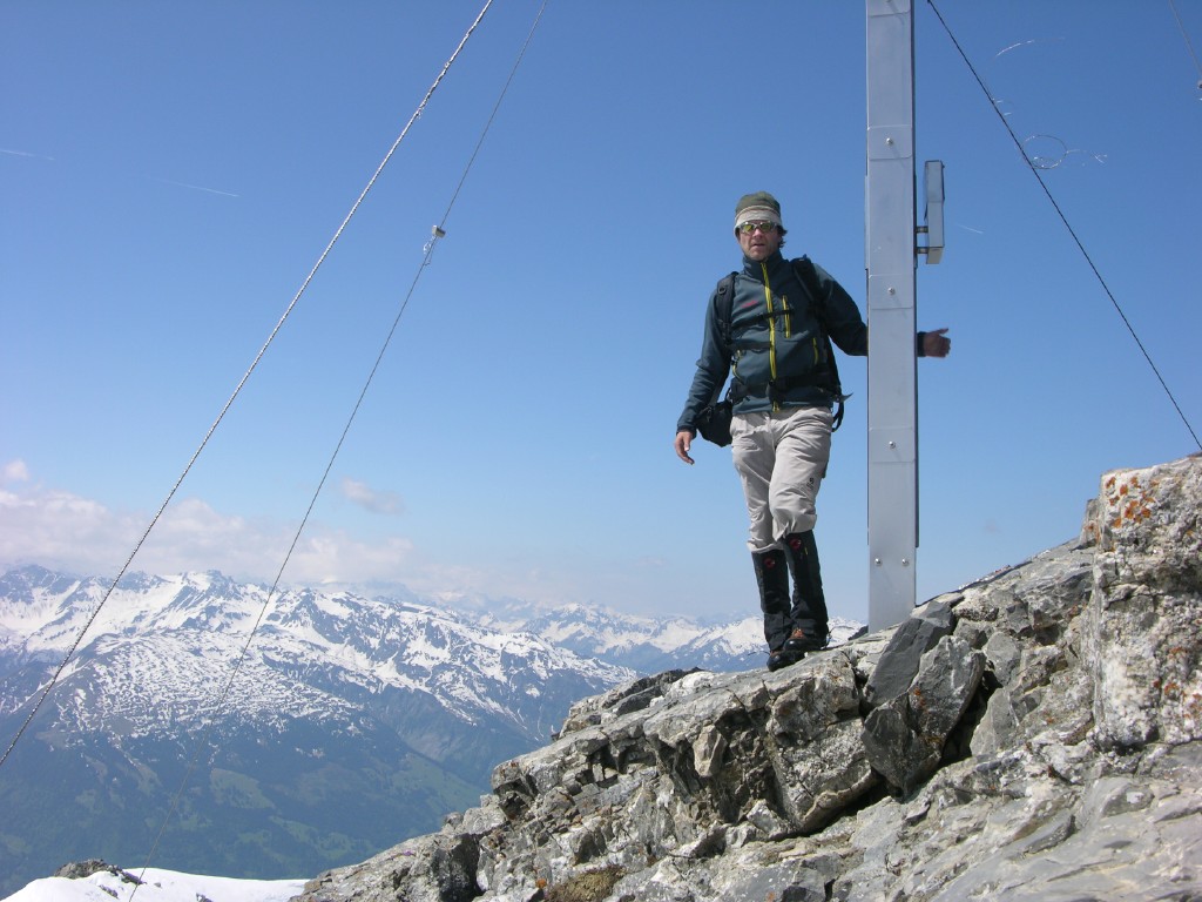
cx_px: 601
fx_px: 1458
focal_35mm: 42
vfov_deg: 34.3
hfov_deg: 44.8
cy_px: 451
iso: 50
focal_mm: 10.7
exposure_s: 1/278
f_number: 6.5
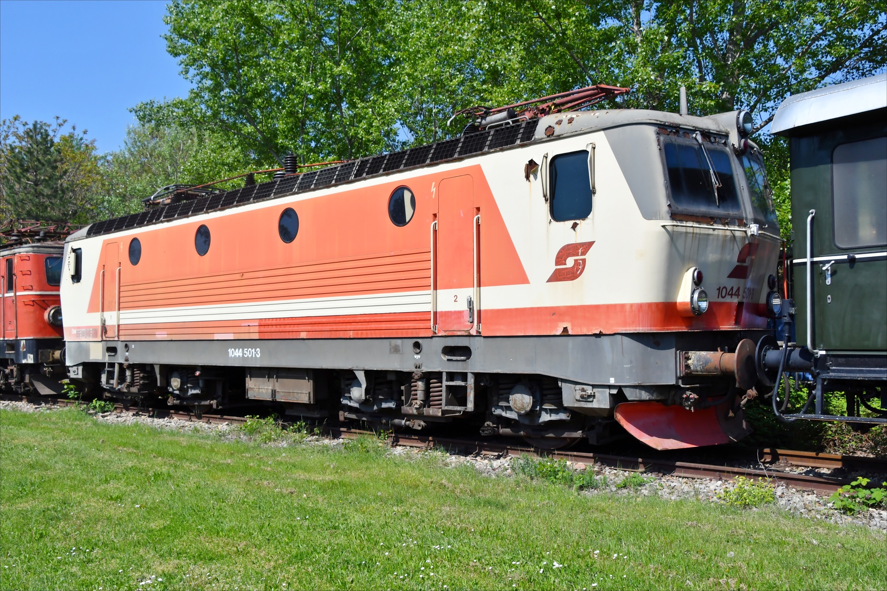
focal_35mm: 33
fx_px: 813
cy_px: 296
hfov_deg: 57.2
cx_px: 444
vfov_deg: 40.0
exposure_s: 1/2000
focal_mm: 22
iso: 400
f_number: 8
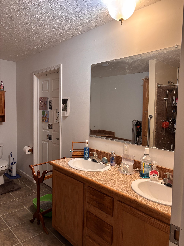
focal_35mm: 26
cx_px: 92
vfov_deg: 67.3
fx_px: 184
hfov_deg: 53.1
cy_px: 123
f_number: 1.6
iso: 200
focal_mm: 5.96
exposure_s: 1/60
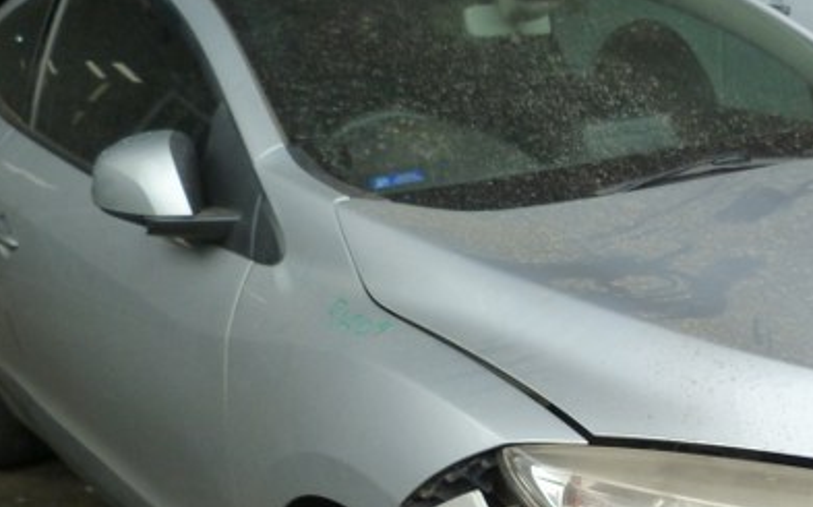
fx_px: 1196
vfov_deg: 23.2
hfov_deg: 36.0
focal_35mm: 54
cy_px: 472
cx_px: 681
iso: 125
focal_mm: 4.5
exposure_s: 1/100
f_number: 3.2
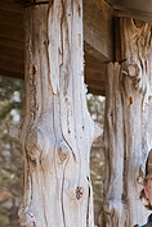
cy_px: 235
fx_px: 1286
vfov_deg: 10.0
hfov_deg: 6.7
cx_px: 182
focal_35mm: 203
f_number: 6.3
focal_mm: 80
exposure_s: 1/800
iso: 800
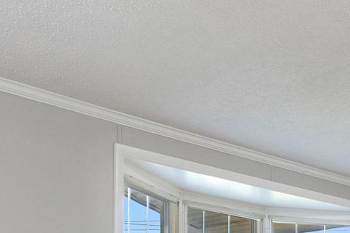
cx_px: 315
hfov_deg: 28.5
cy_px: 347
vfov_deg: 17.9
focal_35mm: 68
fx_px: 661
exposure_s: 1/640
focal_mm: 16
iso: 640
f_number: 8
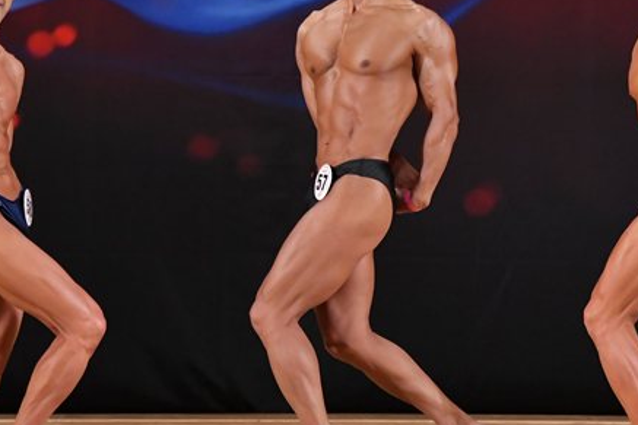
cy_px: 156
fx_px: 7068
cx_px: 464
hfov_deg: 5.2
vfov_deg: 3.4
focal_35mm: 399
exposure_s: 1/400
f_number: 5.6
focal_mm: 150
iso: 3200
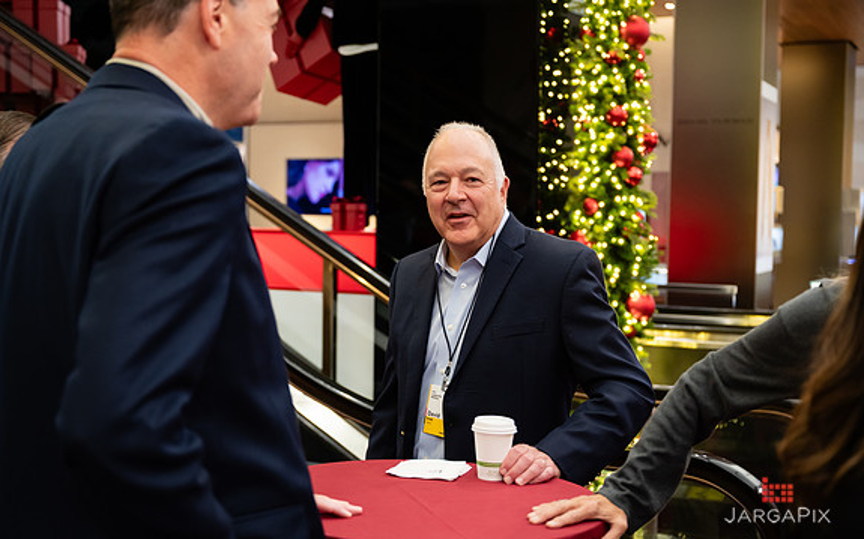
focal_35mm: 51
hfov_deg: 39.6
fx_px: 1201
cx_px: 433
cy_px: 266
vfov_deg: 25.3
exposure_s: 1/160
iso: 1250
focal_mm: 49
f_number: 3.2
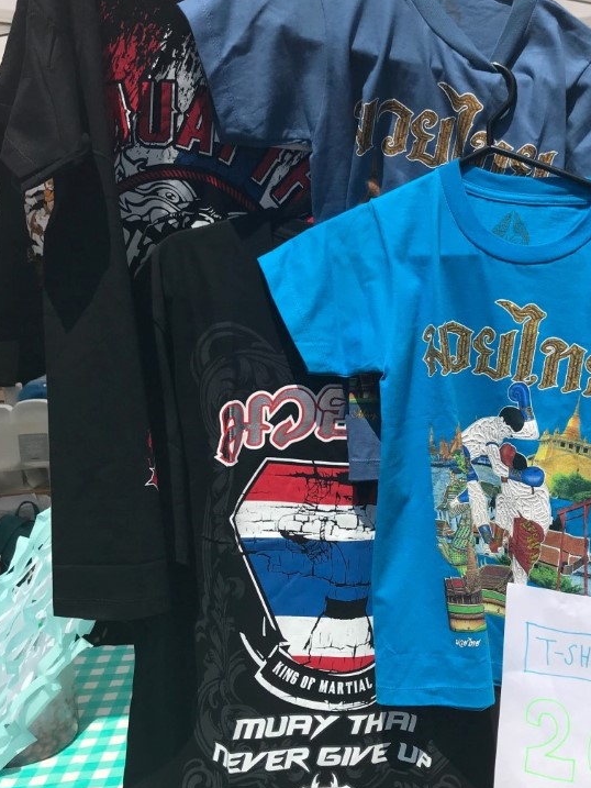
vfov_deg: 46.8
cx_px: 415
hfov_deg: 35.4
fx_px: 910
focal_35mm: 40
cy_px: 387
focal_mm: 3.99
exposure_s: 1/3400
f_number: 1.8
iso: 20
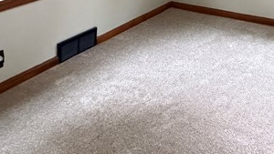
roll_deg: -1.2
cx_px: 268
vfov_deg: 19.1
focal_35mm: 52
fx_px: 378
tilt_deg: -4.4
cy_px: -99
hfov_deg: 36.3
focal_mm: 2.22
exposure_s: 1/60
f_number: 2.2
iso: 1000
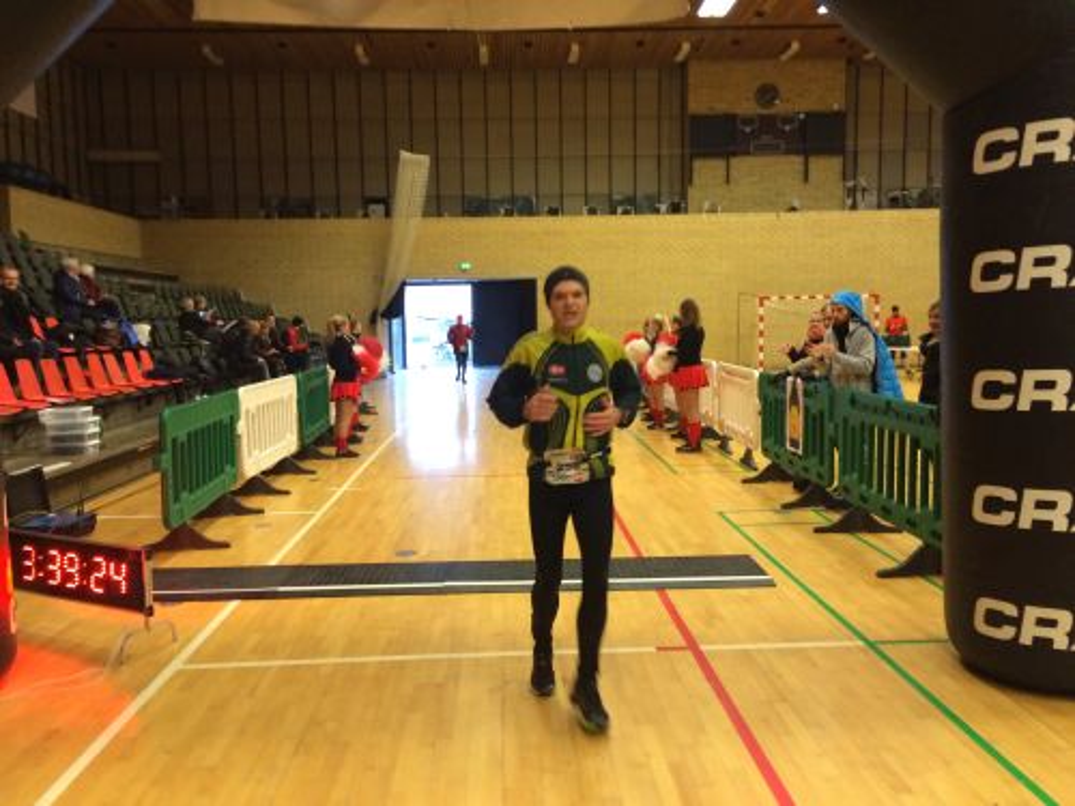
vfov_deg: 48.2
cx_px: 538
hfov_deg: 61.7
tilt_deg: -6.1
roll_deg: +2.2
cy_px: 403
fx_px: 901
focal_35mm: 29
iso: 200
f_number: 2.2
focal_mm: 4.15
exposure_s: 1/30
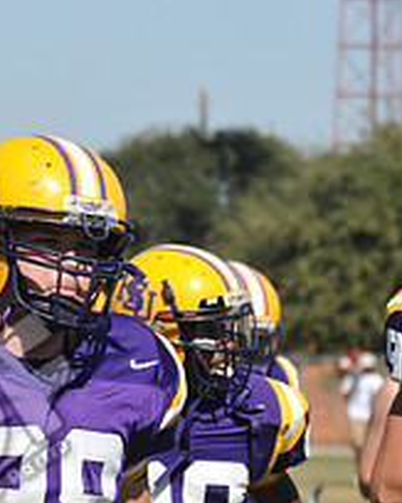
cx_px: -81
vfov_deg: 4.0
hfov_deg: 3.2
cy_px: 396
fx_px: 7129
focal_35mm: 479
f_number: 6.3
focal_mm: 120
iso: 200
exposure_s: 1/640
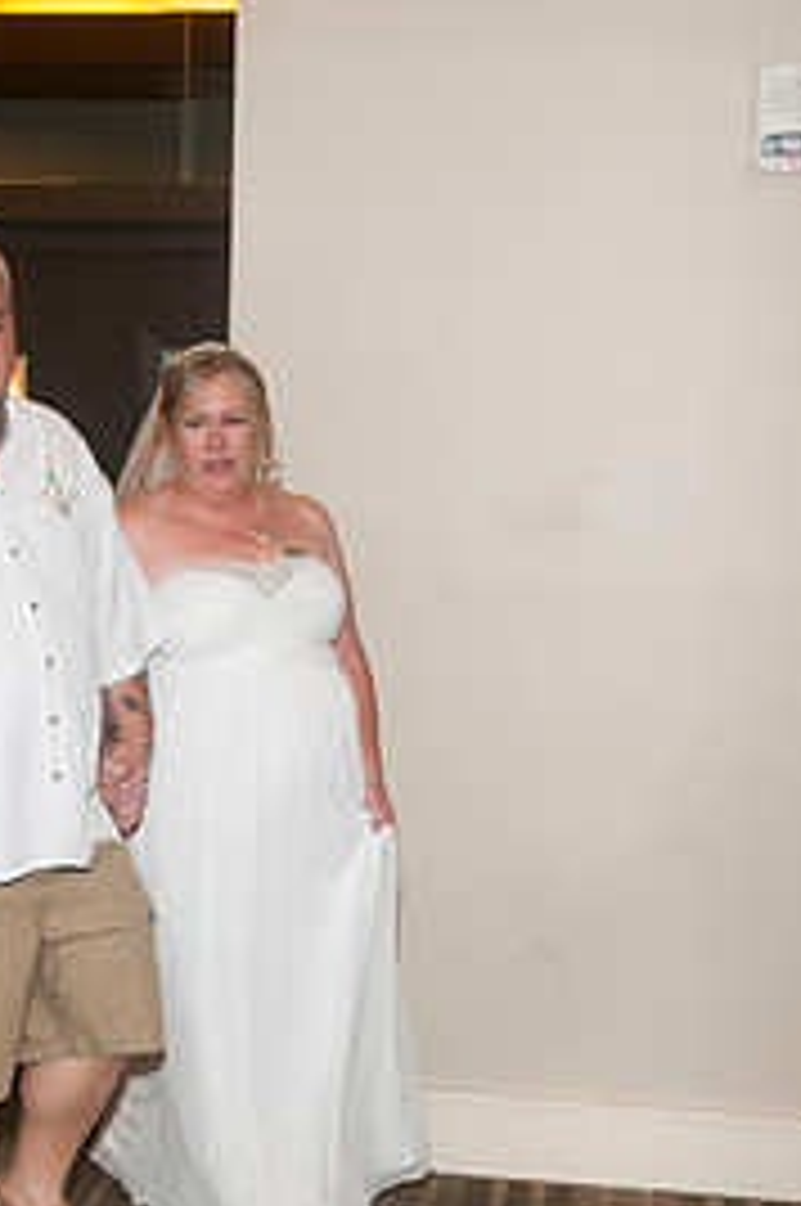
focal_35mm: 68
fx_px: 2275
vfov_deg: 29.5
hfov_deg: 19.8
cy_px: 788
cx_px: 209
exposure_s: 1/50
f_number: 5.6
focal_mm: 27
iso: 400
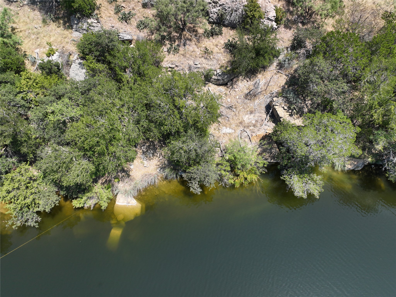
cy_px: 148
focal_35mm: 24
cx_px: 198
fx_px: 274
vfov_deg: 56.8
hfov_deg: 71.6
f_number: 2.8
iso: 100
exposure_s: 1/1250
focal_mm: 12.29
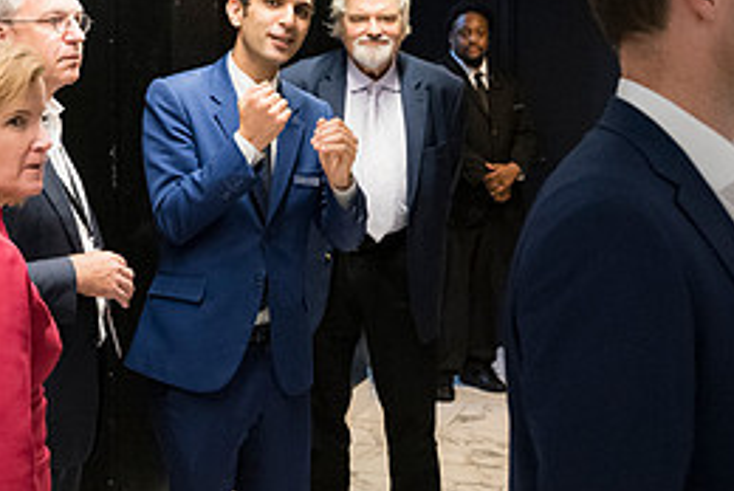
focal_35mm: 78
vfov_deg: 17.4
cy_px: 117
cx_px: 271
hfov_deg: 25.9
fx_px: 1592
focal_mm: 35
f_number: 4.5
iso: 6400
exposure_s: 1/125
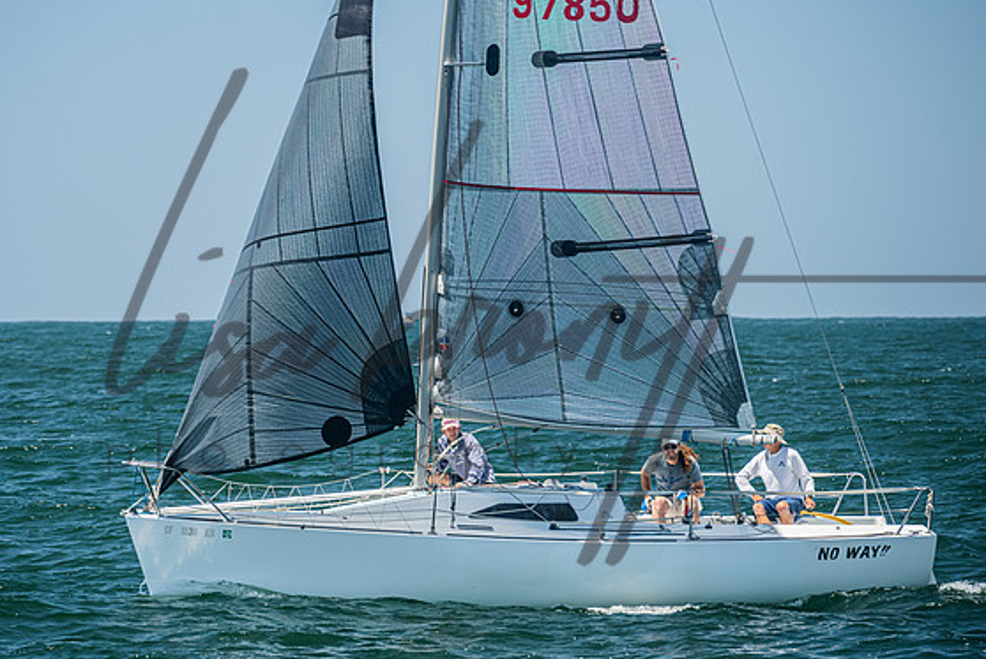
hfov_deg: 7.9
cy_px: 299
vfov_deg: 5.3
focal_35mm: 260
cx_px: 418
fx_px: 7126
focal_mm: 200
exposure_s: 1/400
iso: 320
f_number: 6.3
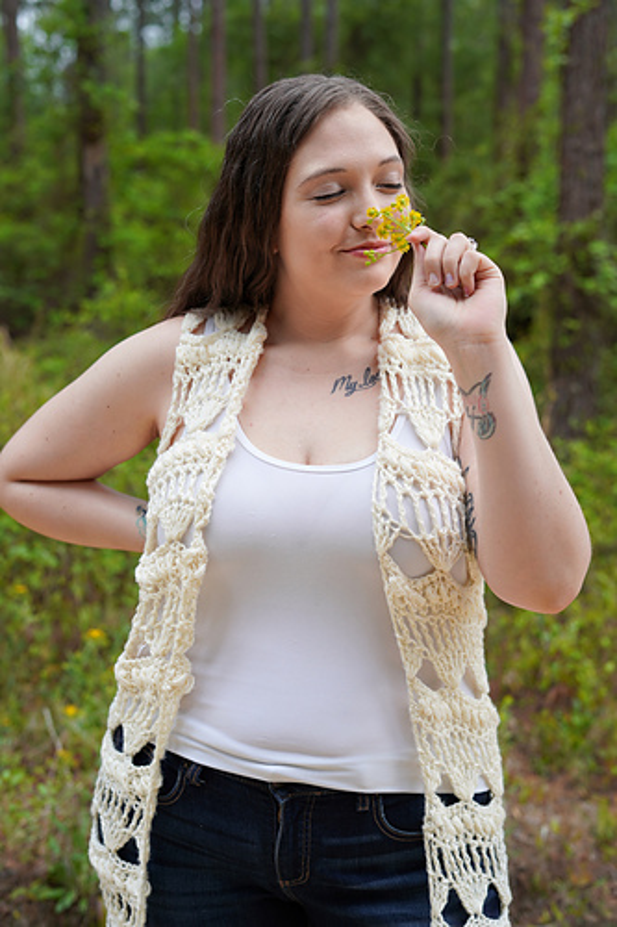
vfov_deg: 39.6
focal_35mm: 50
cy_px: 464
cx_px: 308
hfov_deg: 27.0
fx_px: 1286
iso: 160
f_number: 4
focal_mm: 50
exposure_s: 1/160
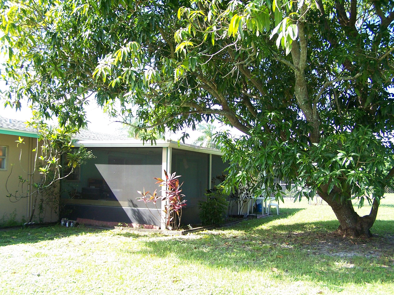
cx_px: 197
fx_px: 455
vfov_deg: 36.0
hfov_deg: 46.8
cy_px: 148
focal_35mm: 40
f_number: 2.8
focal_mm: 6.7
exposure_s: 1/125
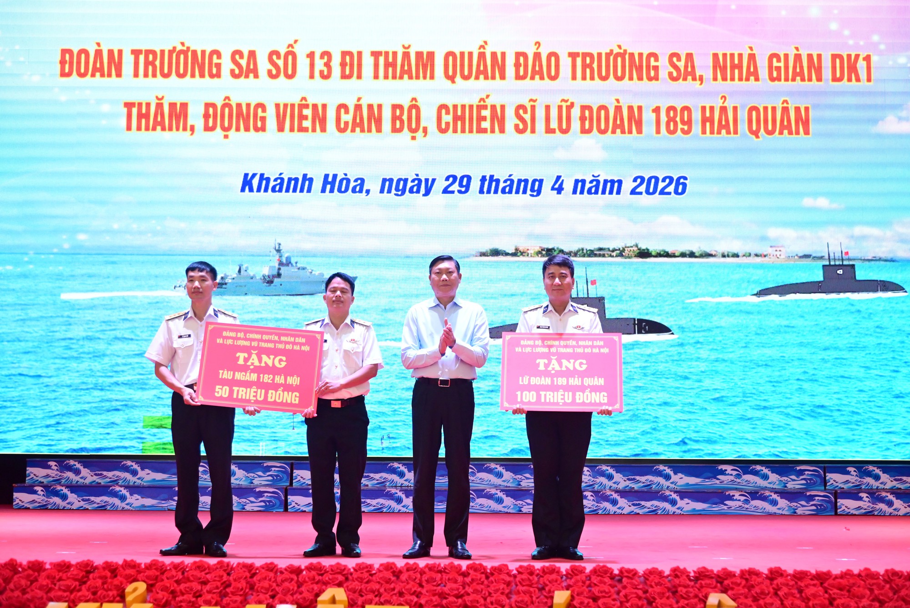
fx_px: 1264
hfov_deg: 39.6
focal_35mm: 50
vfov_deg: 27.0
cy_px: 304
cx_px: 455
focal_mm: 50
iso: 4000
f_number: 4
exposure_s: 1/500
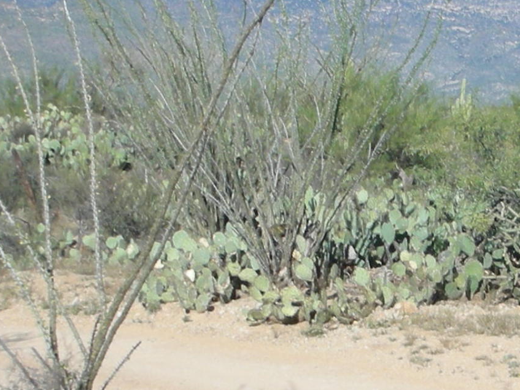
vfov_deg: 11.9
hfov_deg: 15.8
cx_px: 384
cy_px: 209
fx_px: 1862
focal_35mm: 124
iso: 50
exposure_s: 1/97.6
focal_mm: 5.8
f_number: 8.5
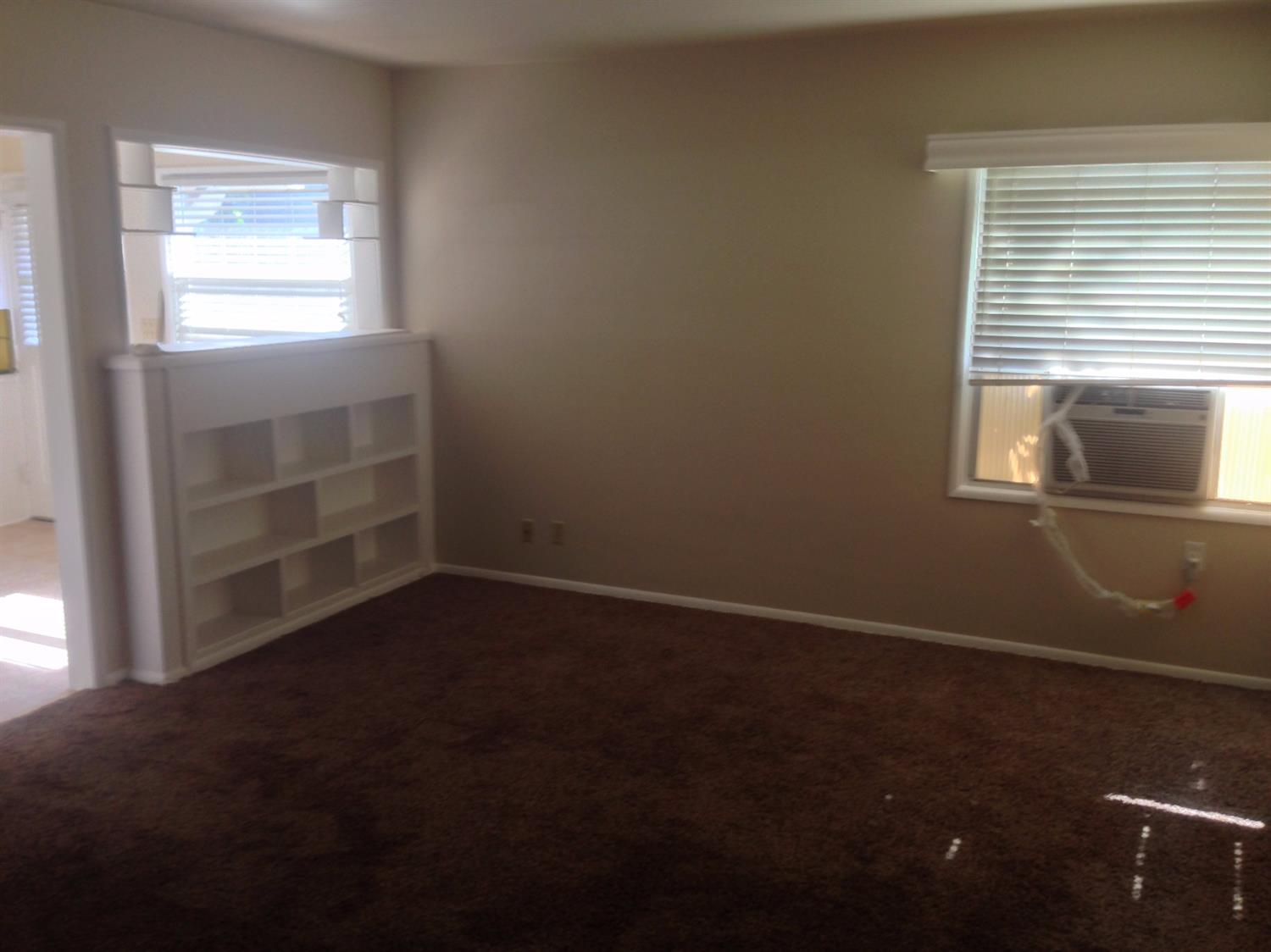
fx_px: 1211
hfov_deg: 55.4
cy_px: 476
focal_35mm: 33
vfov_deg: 42.9
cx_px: 636
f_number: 2.4
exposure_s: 1/20
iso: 50
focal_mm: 4.12
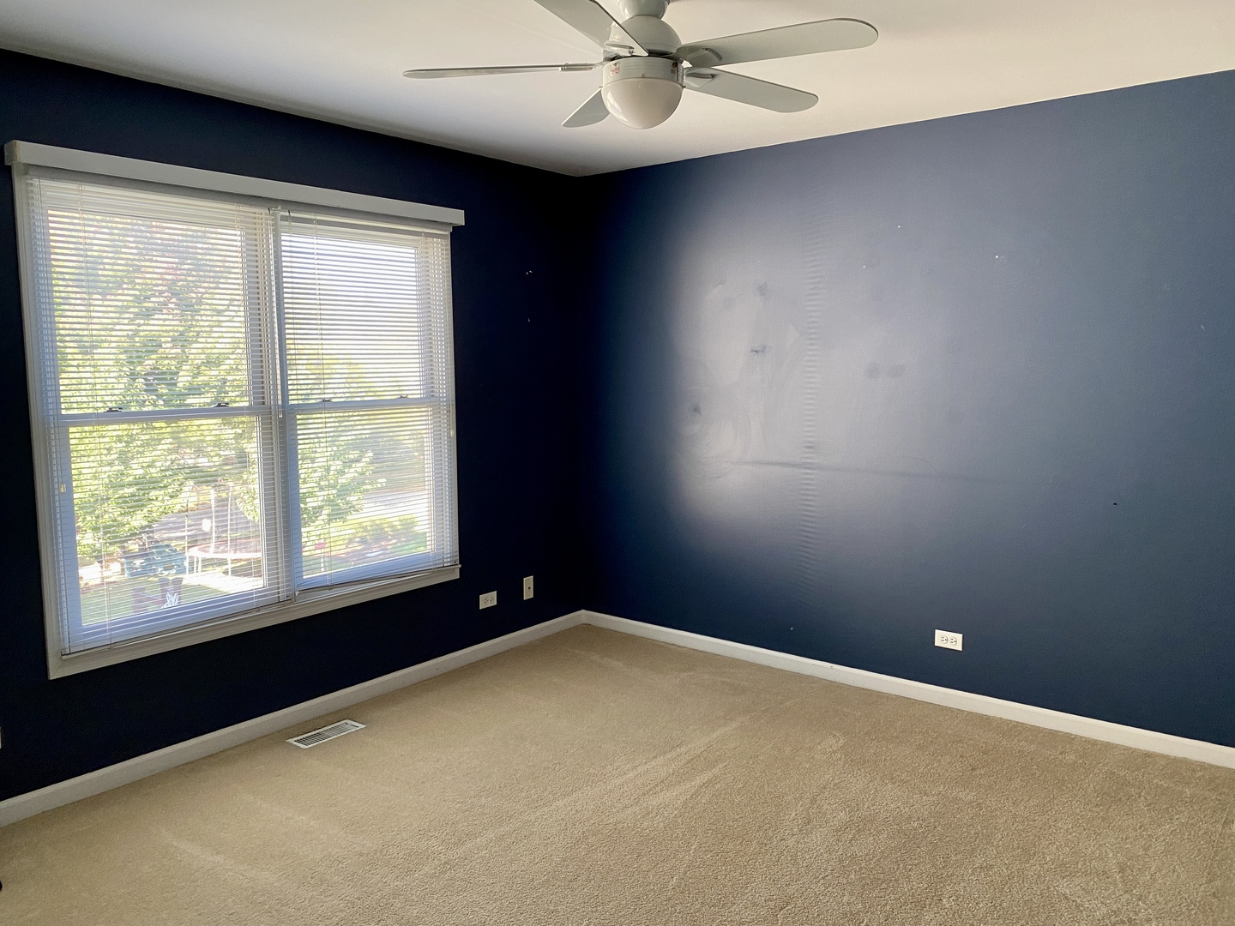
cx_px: 618
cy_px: 463
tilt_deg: -6.5
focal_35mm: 26
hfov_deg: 67.3
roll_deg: +0.2
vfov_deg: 53.1
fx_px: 928
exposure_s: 1/93
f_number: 1.8
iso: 125
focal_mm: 4.25
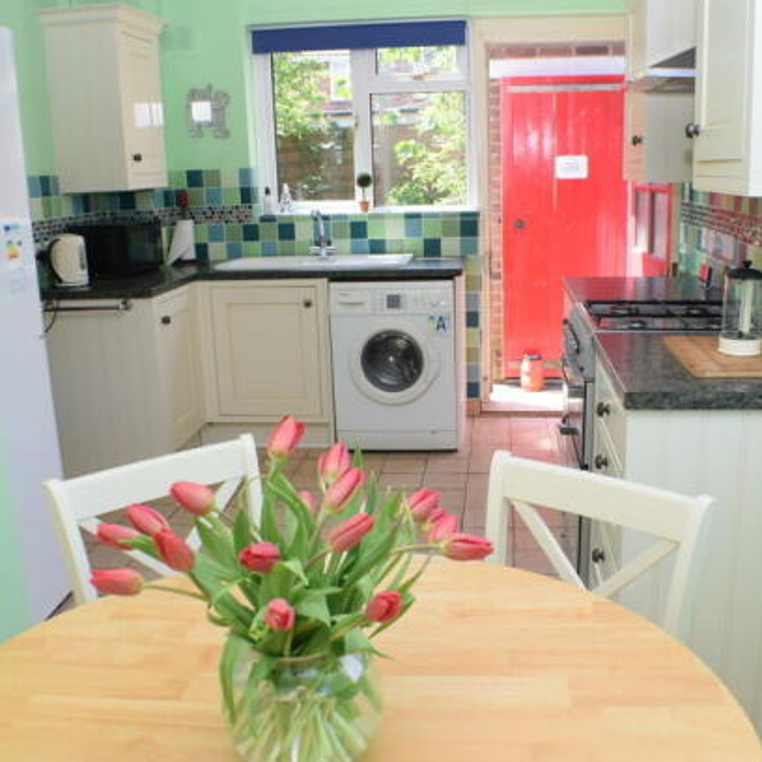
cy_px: 382
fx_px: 1121
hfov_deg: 37.5
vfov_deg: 37.6
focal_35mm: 45
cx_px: 442
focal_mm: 22
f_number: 6.3
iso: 400
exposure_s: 1/160
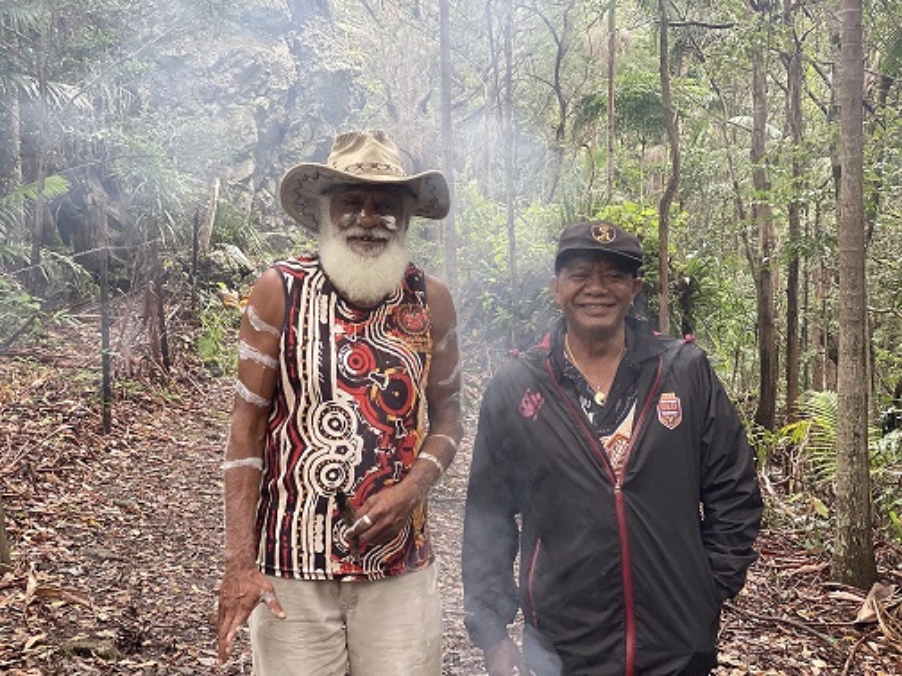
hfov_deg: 36.8
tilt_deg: -5.2
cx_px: 451
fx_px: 1355
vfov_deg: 28.0
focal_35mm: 52
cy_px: 338
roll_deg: +0.4
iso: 125
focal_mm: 6
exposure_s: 1/122
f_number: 2
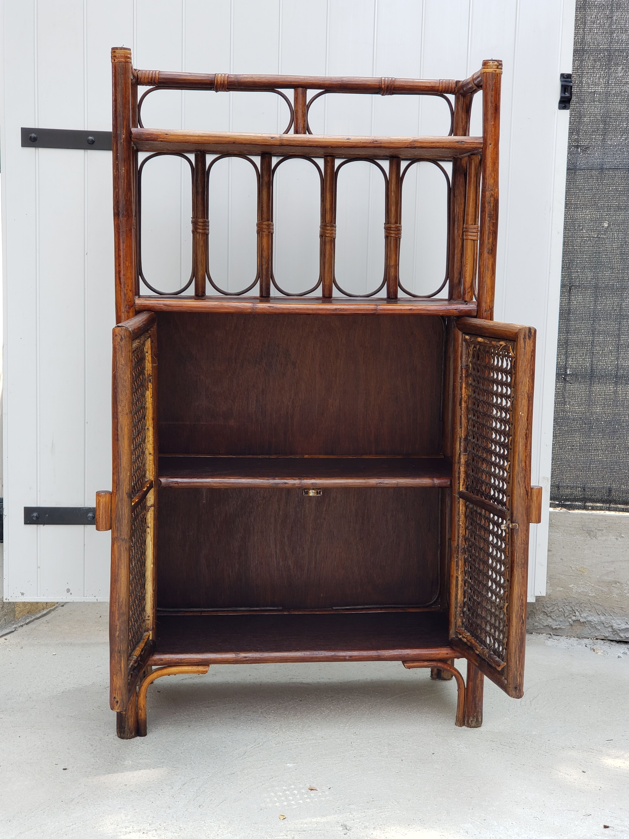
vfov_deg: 36.8
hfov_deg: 28.0
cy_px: 420
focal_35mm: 52
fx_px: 1260
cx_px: 314
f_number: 2.4
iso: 40
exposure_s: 1/120
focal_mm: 6
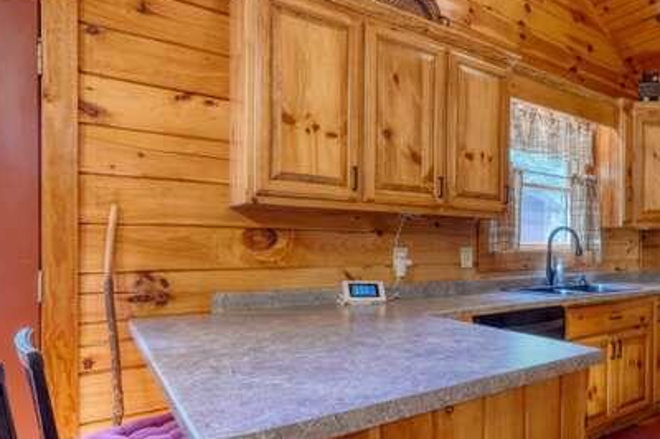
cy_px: 251
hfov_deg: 65.1
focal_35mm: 25
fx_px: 458
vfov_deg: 51.0
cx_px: 528
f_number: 8
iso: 100
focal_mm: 10
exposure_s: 1
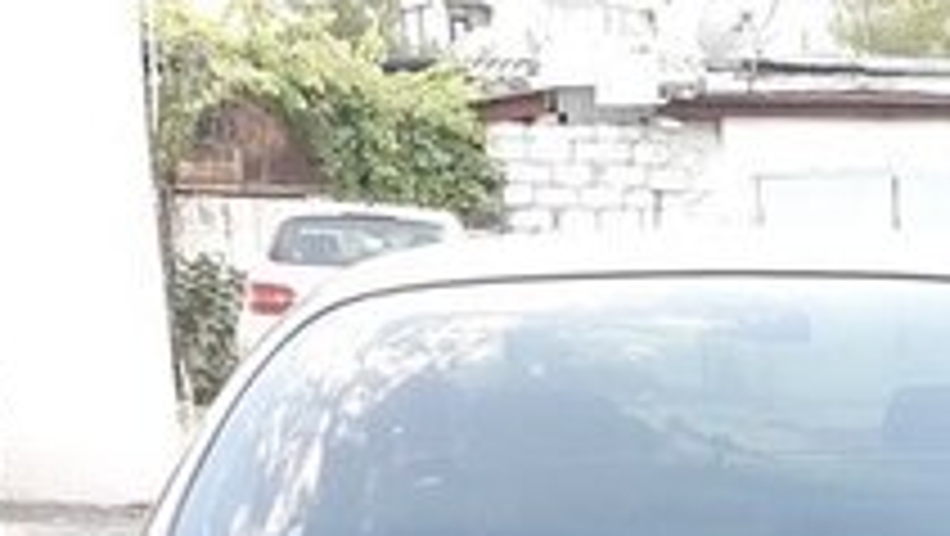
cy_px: 971
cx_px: 1180
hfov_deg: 21.3
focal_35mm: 92
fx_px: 2319
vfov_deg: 12.1
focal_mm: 3.71
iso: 80
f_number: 1.7
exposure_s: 1/50
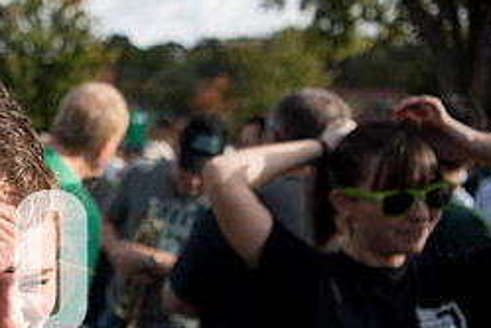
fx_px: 764
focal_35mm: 56
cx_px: -61
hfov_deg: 31.3
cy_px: 284
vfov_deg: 23.7
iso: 250
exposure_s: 1/2000
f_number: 2.8
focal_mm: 24
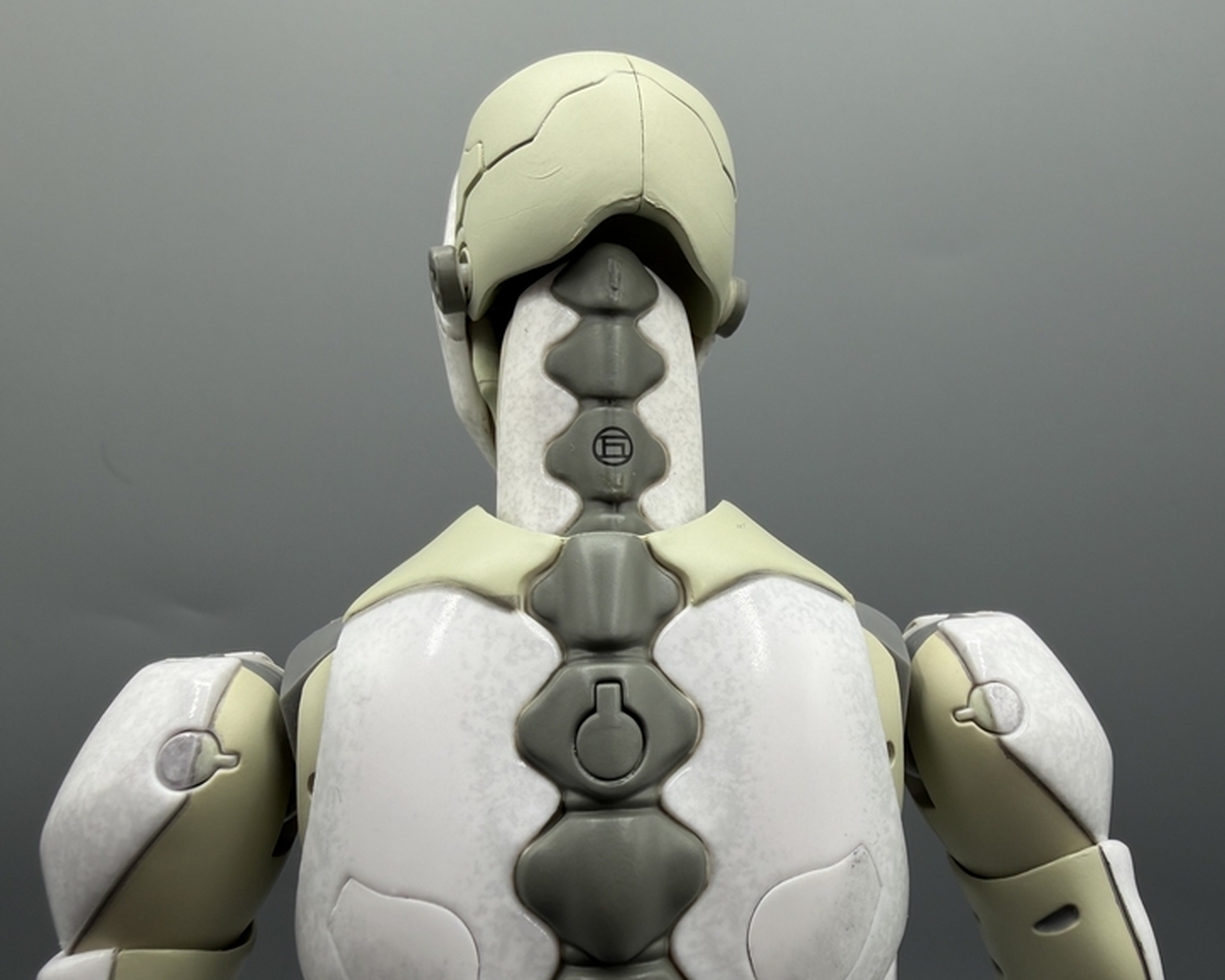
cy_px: 497
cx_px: 591
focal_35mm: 28
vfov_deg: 51.5
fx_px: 1015
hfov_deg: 62.2
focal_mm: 2.22
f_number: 2.2
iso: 40
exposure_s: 1/507
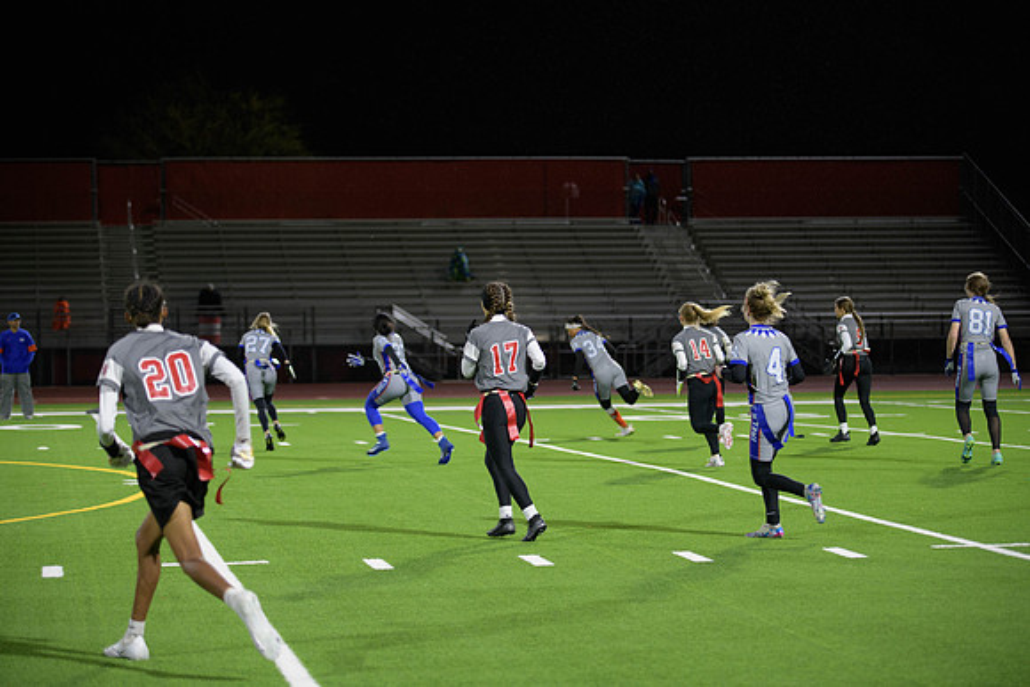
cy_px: 344
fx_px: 2804
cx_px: 515
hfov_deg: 20.8
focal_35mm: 98
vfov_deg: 14.0
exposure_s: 1/200
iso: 1100
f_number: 2.8
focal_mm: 98
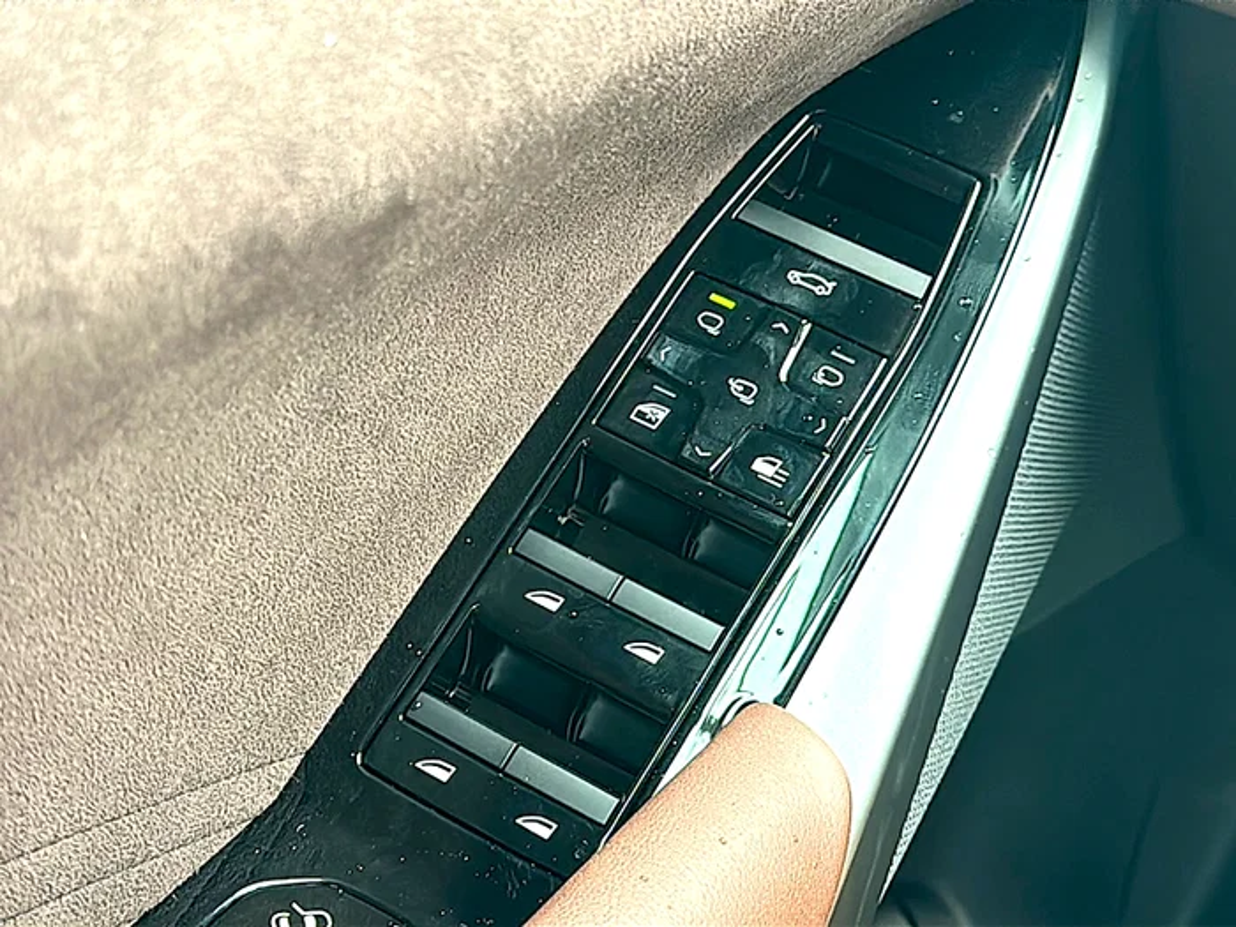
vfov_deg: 29.7
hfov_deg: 38.9
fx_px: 1750
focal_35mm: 49
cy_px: 464
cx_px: 618
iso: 125
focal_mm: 6.86
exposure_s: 1/81
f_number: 1.78
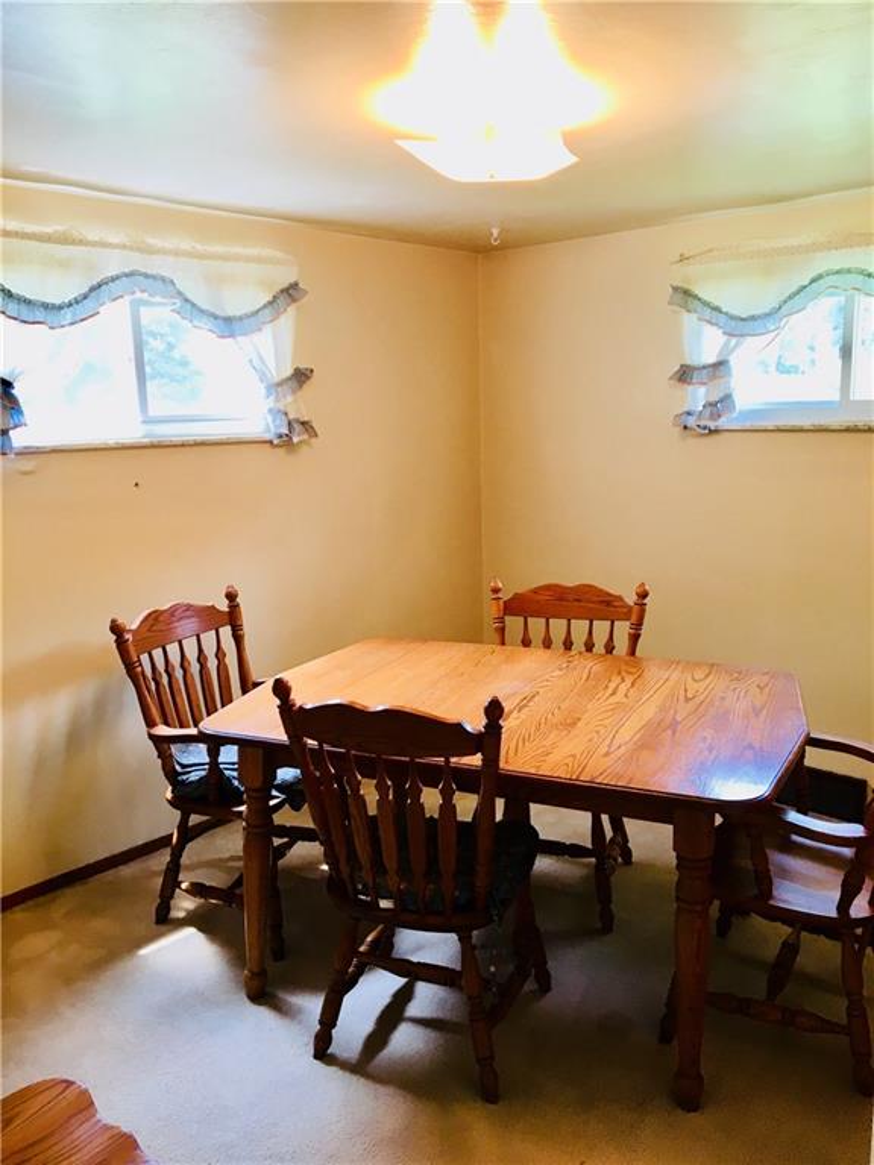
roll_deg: +0.9
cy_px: 582
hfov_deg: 48.2
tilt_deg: -10.2
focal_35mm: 29
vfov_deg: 61.7
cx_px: 437
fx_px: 976
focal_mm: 4.15
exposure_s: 1/30
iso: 25
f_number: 2.2
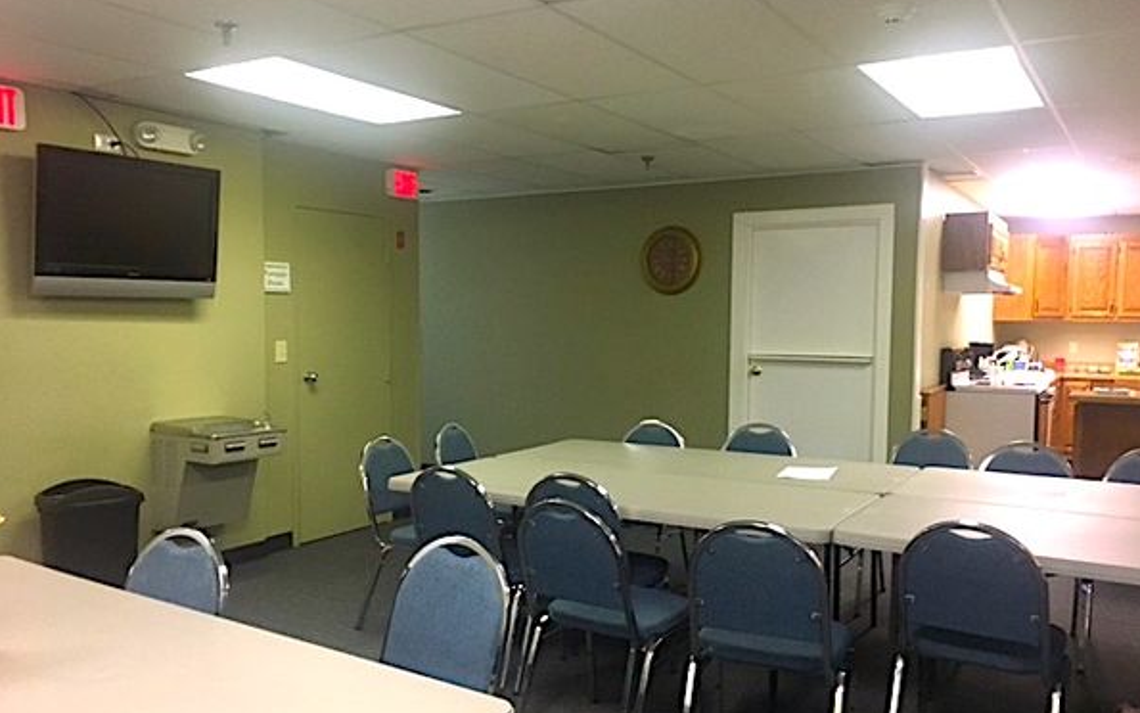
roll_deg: -1.2
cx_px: 571
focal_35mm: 31
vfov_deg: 40.6
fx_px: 963
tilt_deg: -6.2
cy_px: 387
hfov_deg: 61.2
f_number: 2.2
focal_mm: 4.15
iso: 160
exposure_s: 1/30
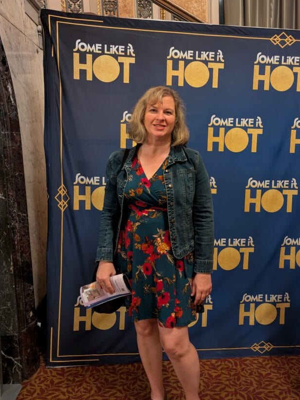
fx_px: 347
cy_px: 182
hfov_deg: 46.5
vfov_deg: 59.9
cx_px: 183
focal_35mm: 30
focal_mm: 6.81
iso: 977
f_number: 1.85
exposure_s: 1/40
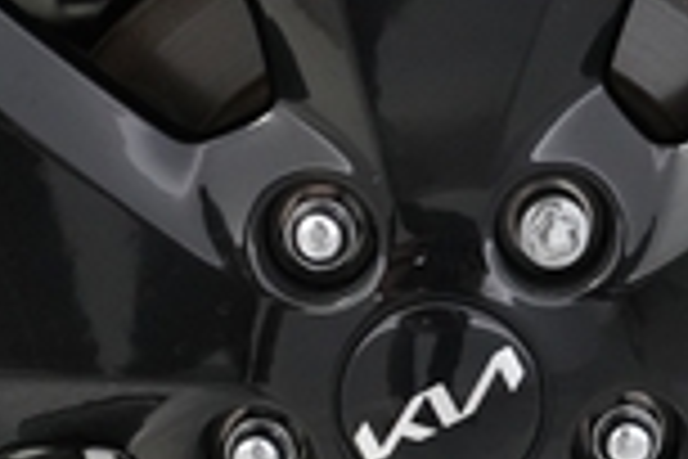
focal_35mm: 109
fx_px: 2083
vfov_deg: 12.5
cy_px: 423
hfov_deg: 18.5
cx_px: 589
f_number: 2.8
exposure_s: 1/320
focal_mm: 26
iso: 6400
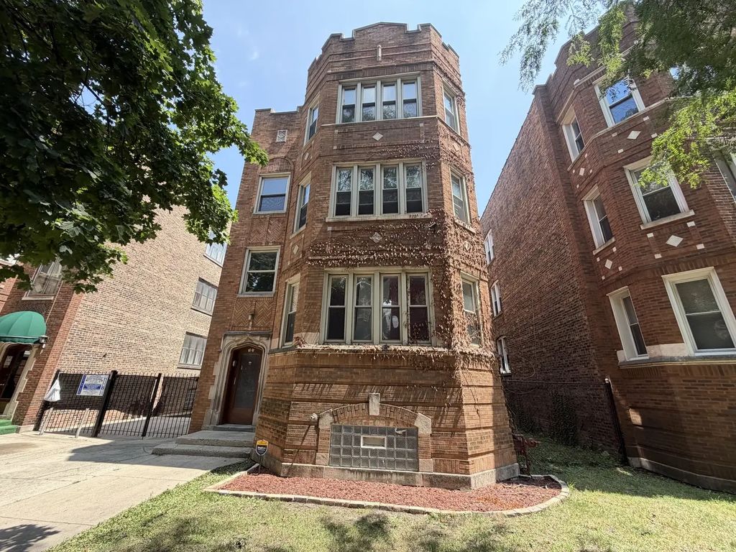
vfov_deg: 85.7
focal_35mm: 14
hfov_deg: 102.1
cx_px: 368
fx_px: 298
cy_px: 276
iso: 64
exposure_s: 1/502
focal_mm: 2.22
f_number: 2.2
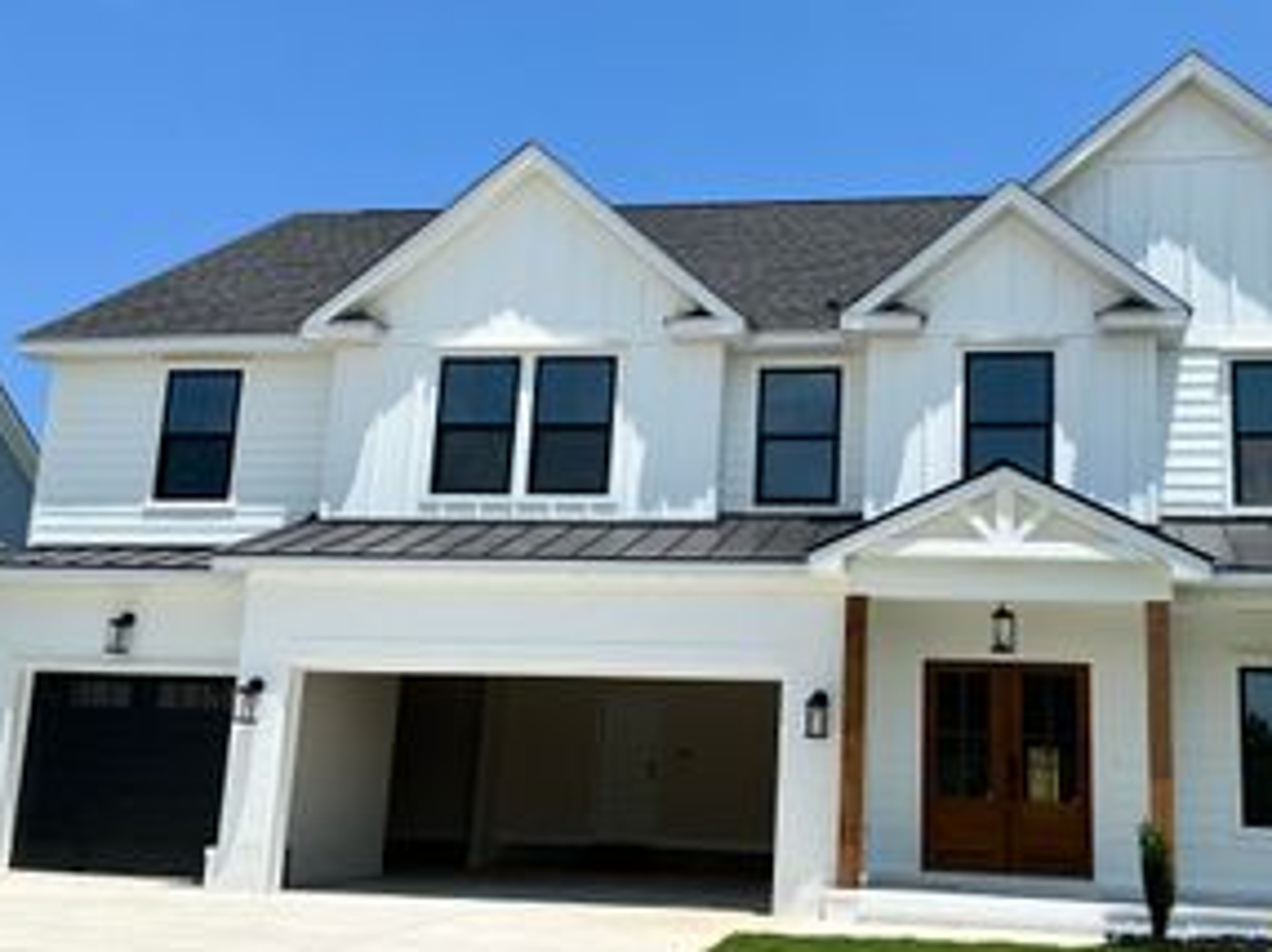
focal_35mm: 42
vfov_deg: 34.3
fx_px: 1542
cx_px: 783
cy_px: 474
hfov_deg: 44.5
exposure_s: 1/7042
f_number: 1.78
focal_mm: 6.86
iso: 80
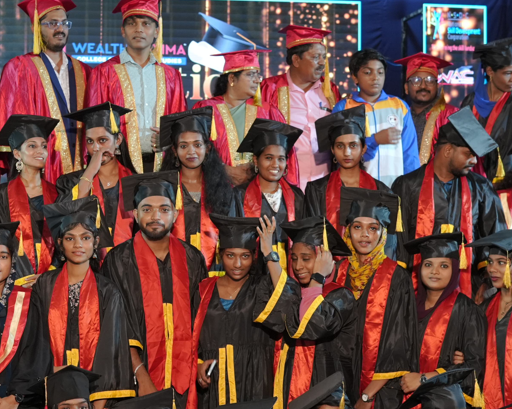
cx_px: 81
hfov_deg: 19.7
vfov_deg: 16.0
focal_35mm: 96
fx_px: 1455
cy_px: 265
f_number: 3.2
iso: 2000
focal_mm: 35
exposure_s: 1/160
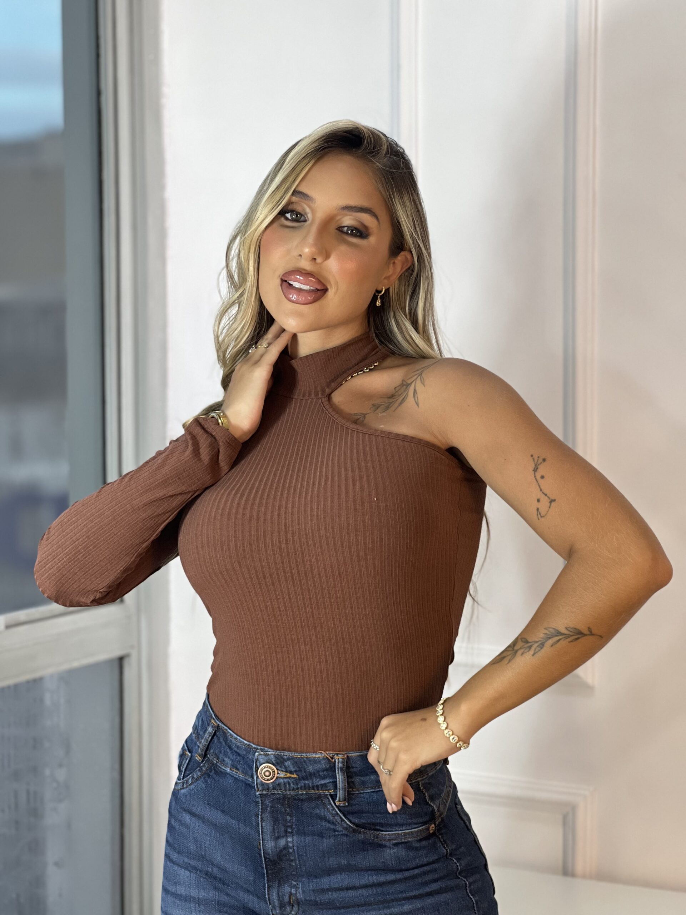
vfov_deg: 25.3
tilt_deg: -2.6
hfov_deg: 19.1
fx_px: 2035
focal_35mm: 77
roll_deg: +0.5
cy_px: 458
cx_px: 343
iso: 125
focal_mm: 9
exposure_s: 1/120
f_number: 2.8
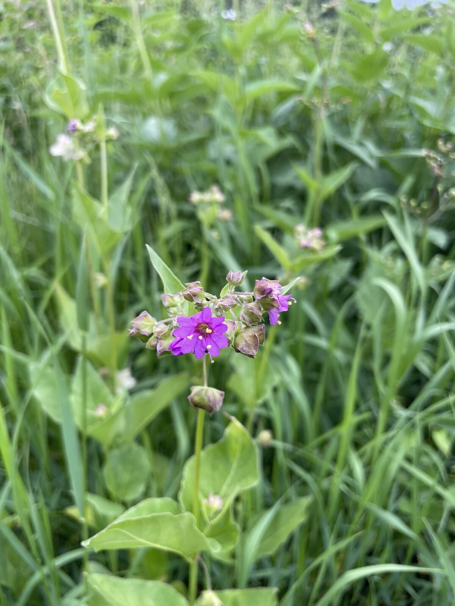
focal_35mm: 26
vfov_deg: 67.3
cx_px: 228
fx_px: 456
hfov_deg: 53.1
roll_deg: -3.2
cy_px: 303
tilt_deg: -23.6
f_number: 1.6
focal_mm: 4.2
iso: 64
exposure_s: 1/121
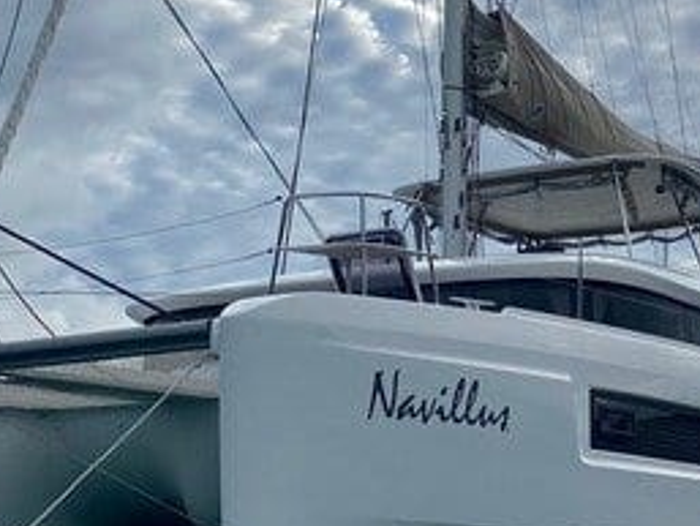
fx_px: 1639
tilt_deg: +13.5
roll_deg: -0.9
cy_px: 243
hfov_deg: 24.1
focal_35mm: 81
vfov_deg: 18.2
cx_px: 436
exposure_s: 1/3300
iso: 32
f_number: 1.8
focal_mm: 4.25
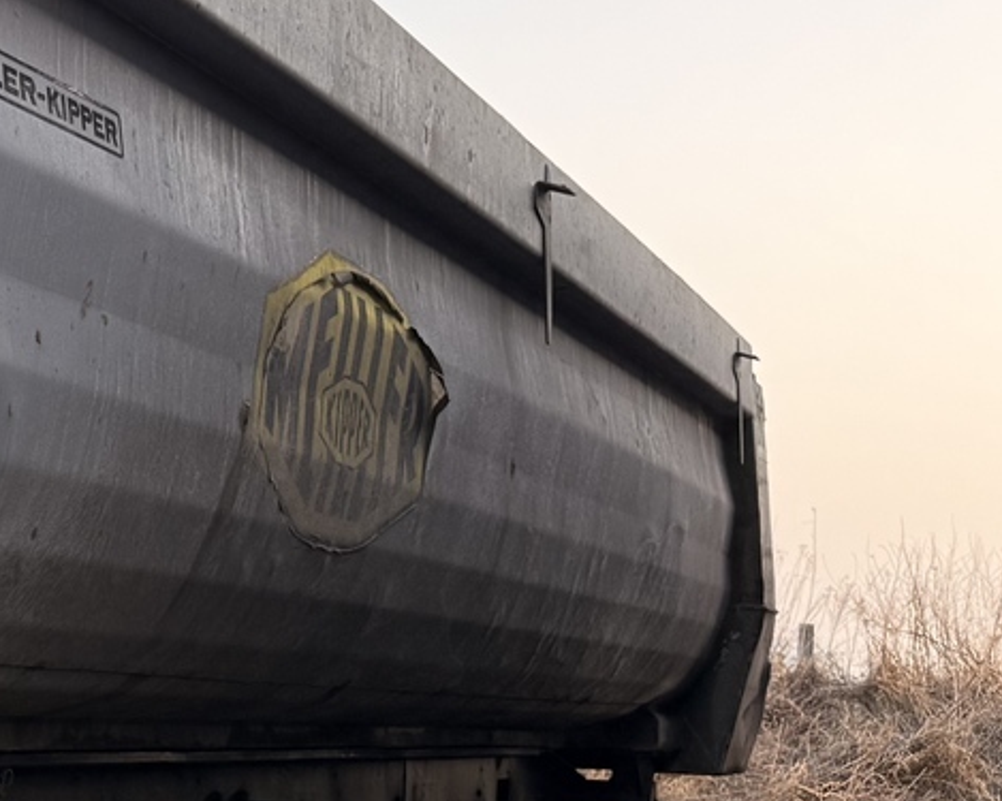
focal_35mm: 80
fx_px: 2372
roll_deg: -4.3
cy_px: 444
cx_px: -600
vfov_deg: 19.2
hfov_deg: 19.8
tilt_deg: +3.3
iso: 80
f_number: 1.78
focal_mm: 6.76
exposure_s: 1/445
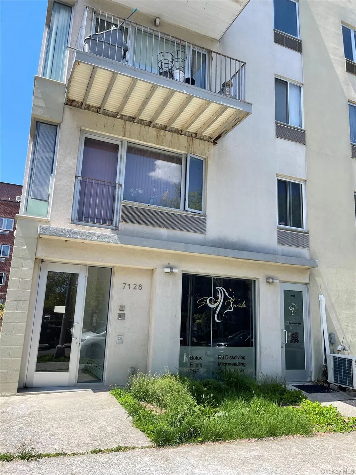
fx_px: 343
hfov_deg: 54.9
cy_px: 238
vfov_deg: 69.4
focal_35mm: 25
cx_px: 178
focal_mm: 5.1
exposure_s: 1/1667
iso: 32
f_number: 1.6
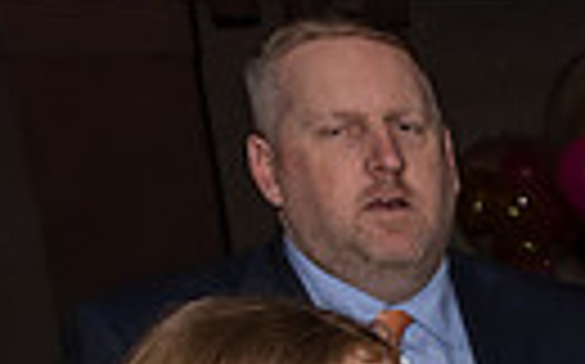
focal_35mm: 149
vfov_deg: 8.2
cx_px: 1572
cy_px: 802
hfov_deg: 10.9
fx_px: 2373
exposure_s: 1/250
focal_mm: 17
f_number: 7.1
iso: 800
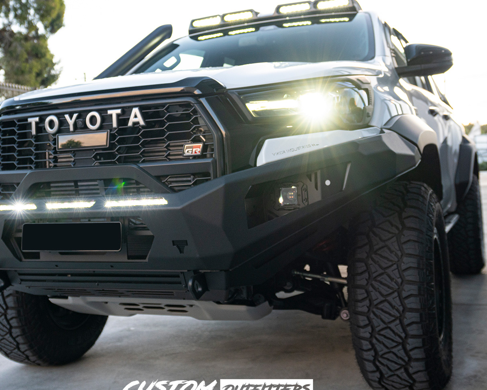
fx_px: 504
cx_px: 217
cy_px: 171
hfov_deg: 51.4
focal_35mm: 35
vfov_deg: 42.1
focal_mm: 25
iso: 500
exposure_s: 1/60
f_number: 4
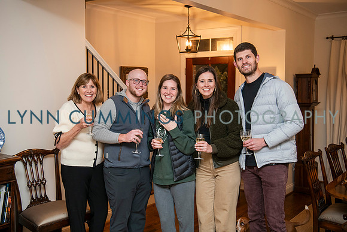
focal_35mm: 43
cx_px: 171
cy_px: 112
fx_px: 413
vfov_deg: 31.3
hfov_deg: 45.6
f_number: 3.5
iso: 400
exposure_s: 1/160
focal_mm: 40
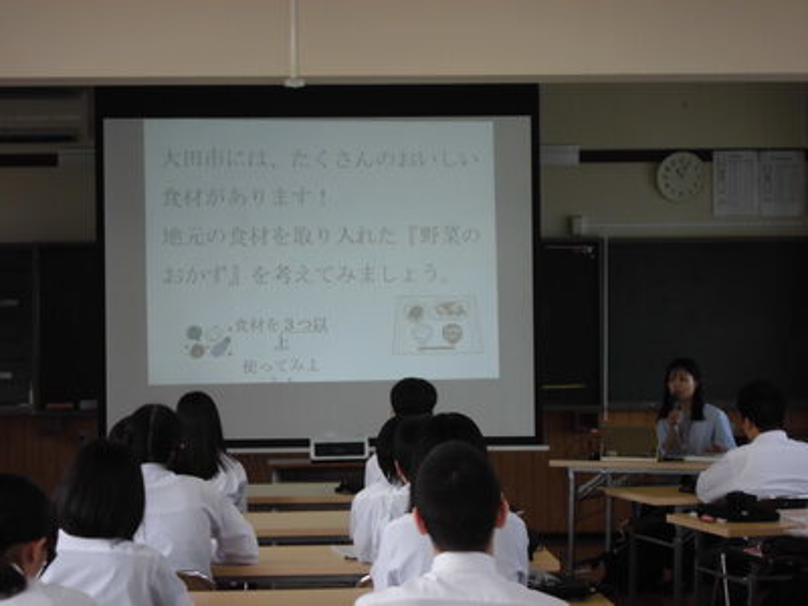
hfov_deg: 20.9
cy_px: 303
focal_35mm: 94
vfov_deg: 15.7
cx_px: 404
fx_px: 2194
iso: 200
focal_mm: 16.9
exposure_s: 1/60
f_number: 4.7
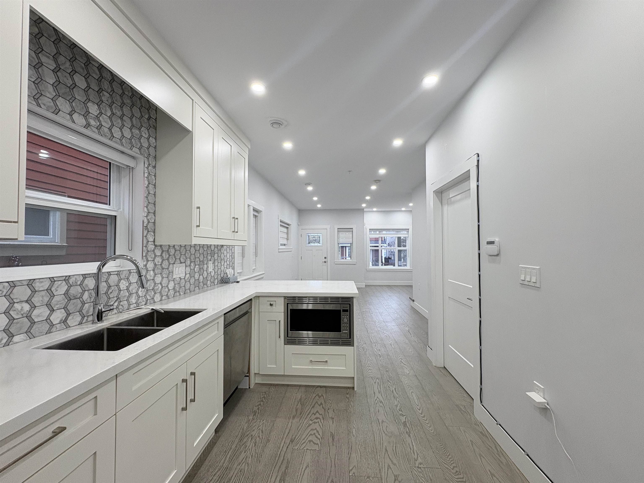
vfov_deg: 85.7
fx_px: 260
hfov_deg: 102.1
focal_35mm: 14
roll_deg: +1.1
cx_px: 322
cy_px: 242
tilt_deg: +2.0
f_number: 2.2
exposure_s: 1/120
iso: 125
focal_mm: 2.22
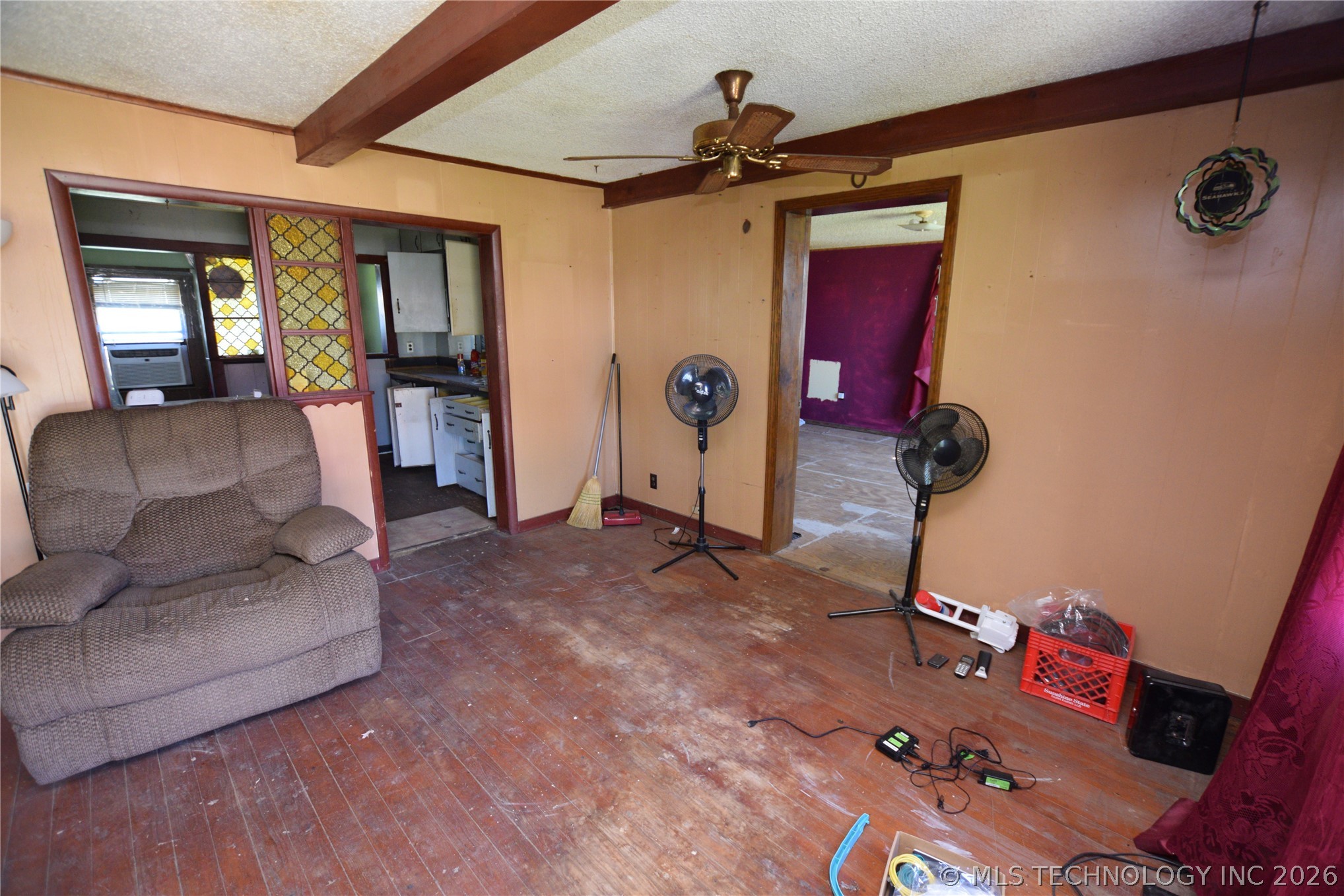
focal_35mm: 15
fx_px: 560
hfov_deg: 100.4
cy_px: 448
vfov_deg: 77.3
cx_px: 672
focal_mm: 10
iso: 1000
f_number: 3.5
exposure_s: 1/60
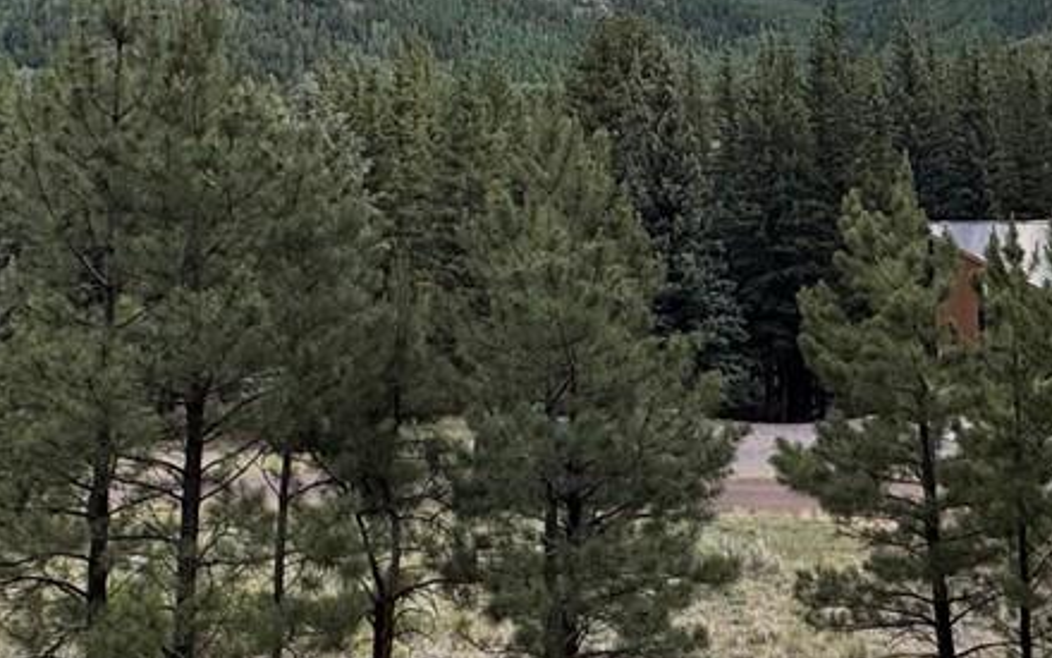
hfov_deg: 37.5
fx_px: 1548
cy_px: 0
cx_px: 490
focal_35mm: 54
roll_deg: +0.6
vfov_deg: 23.0
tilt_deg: +8.5
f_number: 2.2
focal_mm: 2.22
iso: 40
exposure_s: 1/152
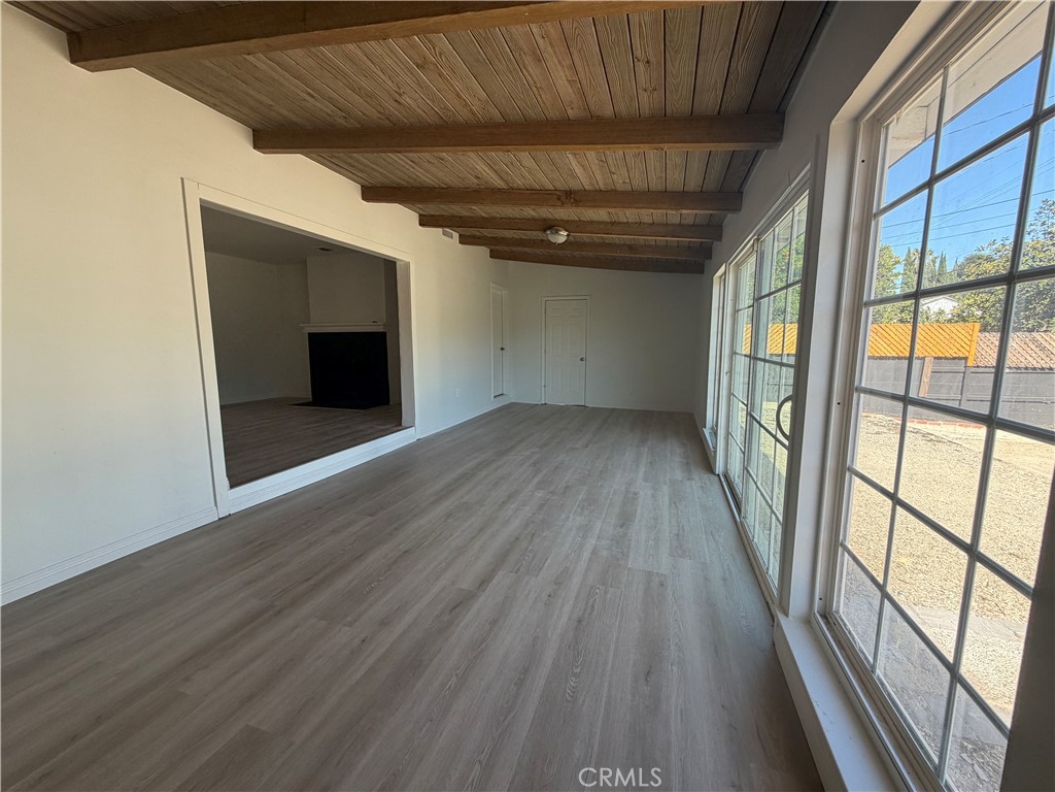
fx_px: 427
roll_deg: +0.7
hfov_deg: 102.1
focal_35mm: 14
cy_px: 396
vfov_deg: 85.7
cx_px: 528
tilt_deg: -7.7
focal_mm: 2.22
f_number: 2.2
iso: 64
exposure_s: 1/153
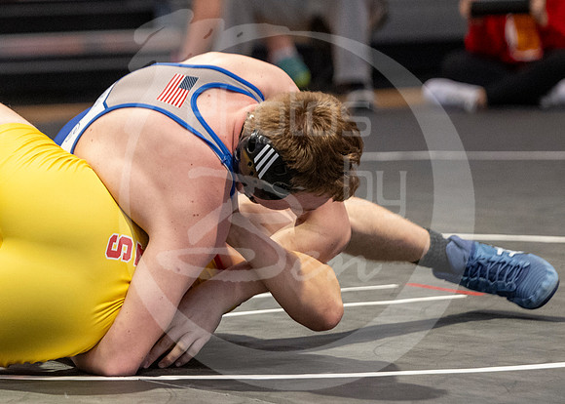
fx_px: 3965
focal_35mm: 247
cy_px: 334
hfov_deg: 8.1
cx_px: 63
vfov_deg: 5.8
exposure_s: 1/1000
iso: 3200
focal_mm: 105
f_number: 2.8
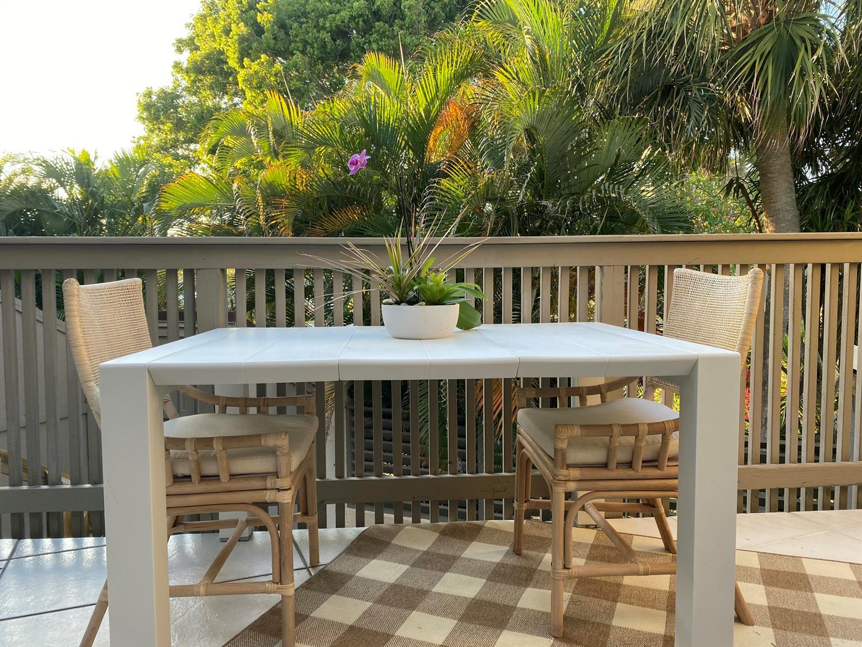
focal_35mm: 26
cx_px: 431
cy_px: 324
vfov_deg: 53.1
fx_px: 647
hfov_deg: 67.3
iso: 40
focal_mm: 4.25
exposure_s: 1/121
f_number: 1.8
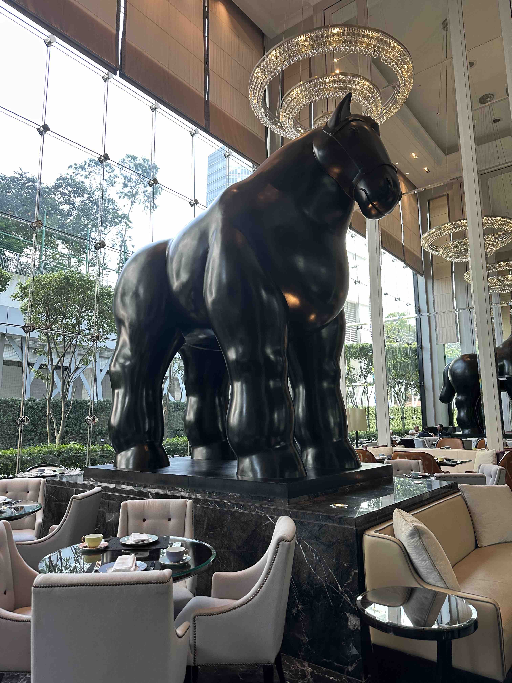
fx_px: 473
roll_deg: +0.8
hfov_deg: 56.8
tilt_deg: +11.4
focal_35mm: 24
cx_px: 256
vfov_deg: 71.6
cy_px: 342
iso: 125
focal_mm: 6.86
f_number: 1.78
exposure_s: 1/100
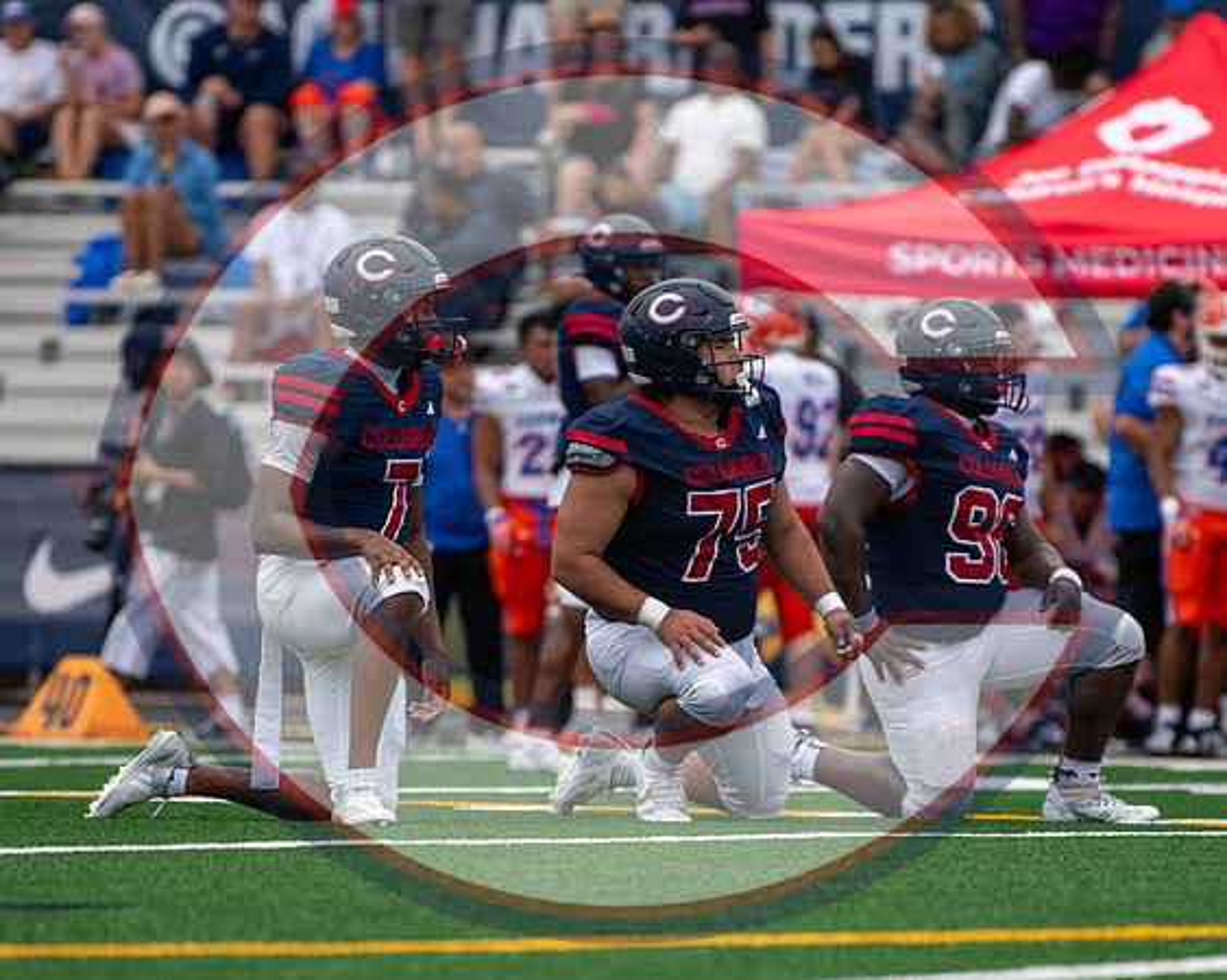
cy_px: 686
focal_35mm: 442
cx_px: 699
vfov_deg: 3.5
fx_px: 16054
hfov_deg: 4.4
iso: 90
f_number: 2.8
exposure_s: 1/1000
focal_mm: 200
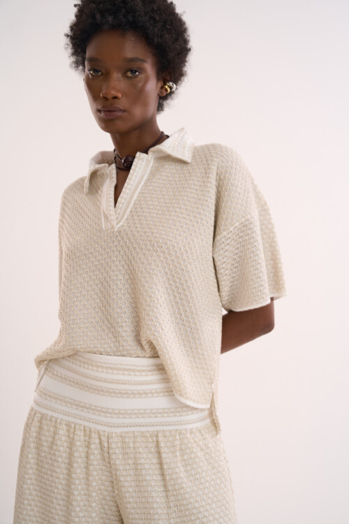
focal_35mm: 44
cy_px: 262
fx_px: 643
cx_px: 174
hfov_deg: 30.4
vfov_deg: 44.3
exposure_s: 1/160
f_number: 8
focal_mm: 44.2
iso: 320
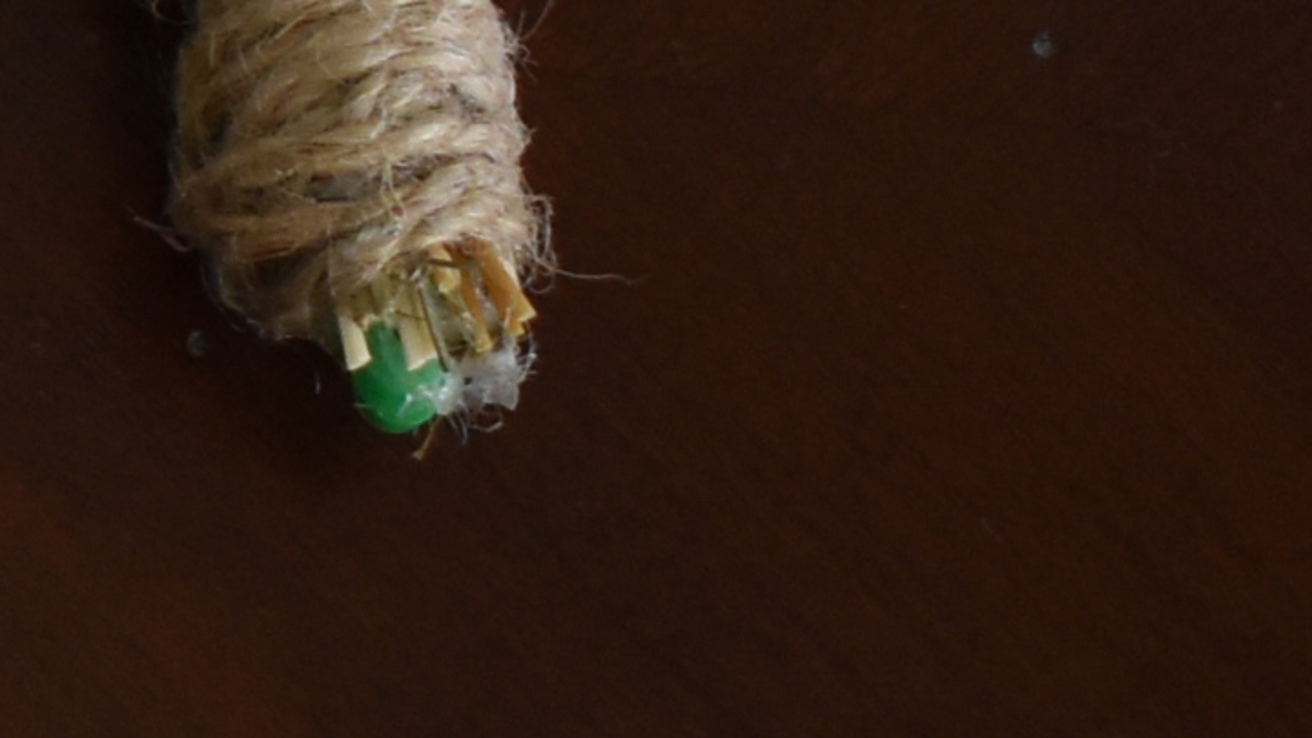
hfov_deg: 7.8
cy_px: -332
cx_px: -1972
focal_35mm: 255
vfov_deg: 4.7
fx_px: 8871
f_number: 4
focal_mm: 26
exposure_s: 1/160
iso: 800
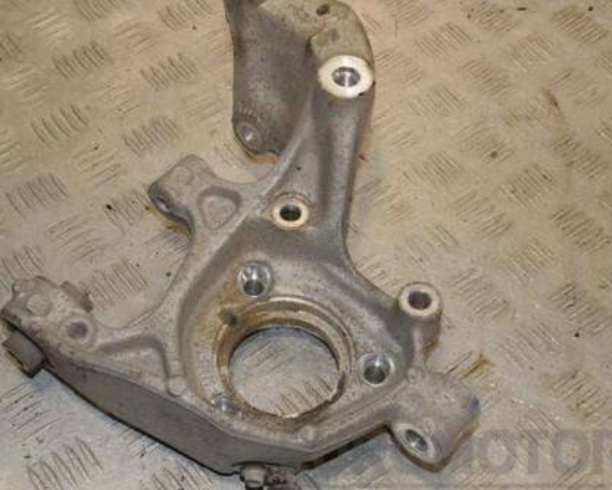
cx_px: 252
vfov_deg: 23.5
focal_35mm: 65
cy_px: 256
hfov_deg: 29.1
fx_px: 1178
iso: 800
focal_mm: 32
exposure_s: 1/200
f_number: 8
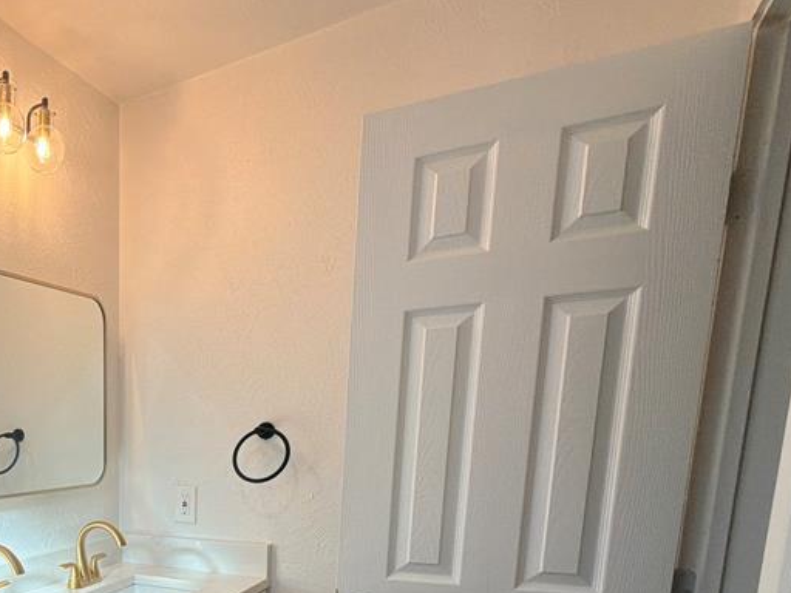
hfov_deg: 53.9
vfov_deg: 45.0
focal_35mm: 28
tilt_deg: -9.3
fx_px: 640
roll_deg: +2.0
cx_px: 54
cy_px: 539
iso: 80
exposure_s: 1/120
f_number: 2.2
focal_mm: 2.22
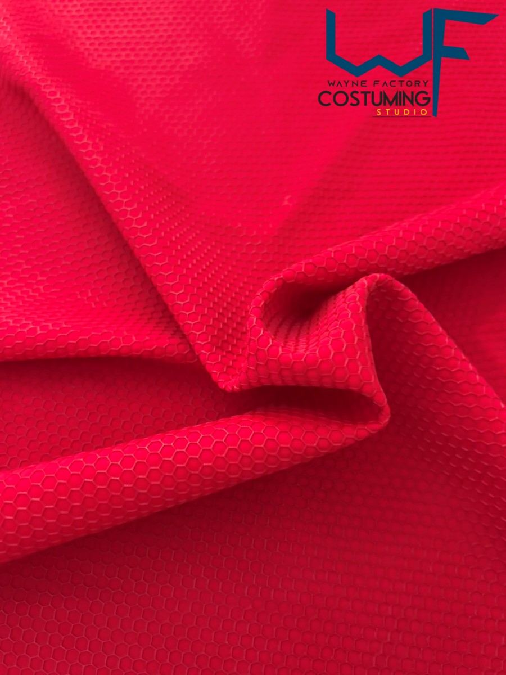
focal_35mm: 26
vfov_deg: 67.3
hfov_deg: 53.1
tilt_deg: -69.1
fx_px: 507
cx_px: 253
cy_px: 338
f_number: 1.6
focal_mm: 5.96
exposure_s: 1/40
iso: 500
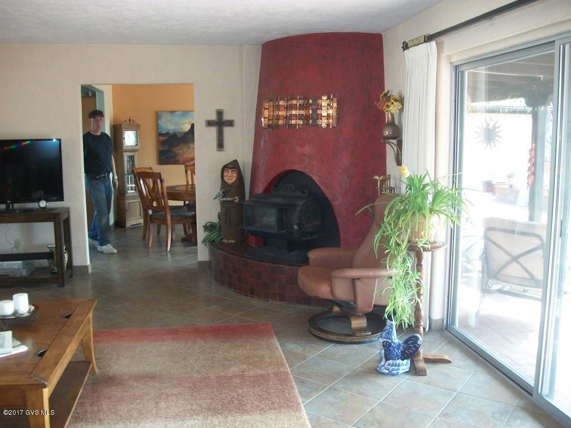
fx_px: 528
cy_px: 214
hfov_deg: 56.8
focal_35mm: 32
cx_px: 286
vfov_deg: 44.2
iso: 160
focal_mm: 5.7
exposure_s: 1/30
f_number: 2.9
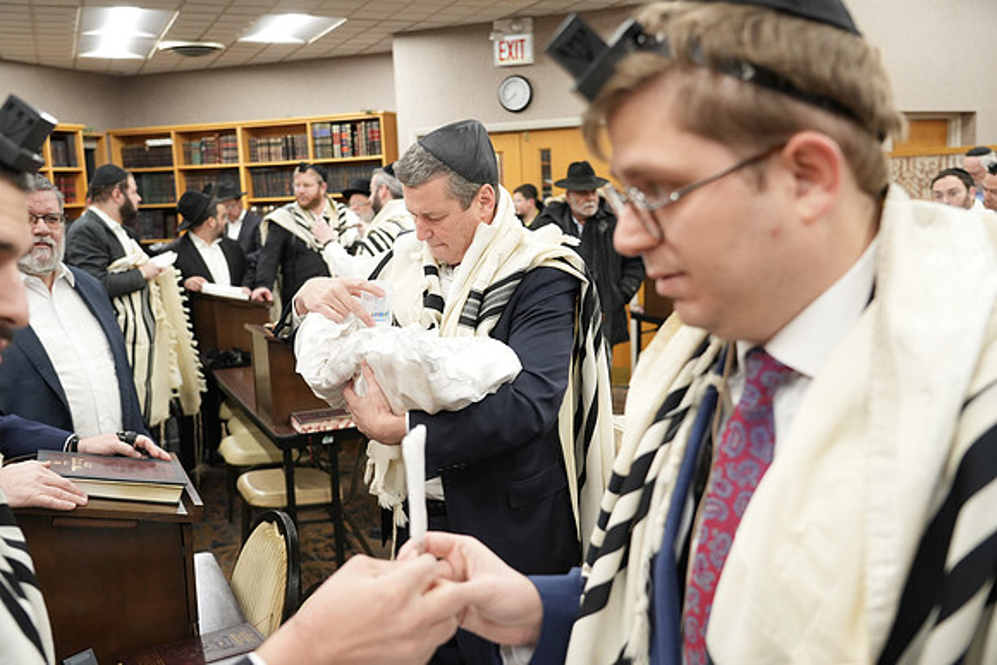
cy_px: 332
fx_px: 914
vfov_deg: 40.0
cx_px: 498
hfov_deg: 57.2
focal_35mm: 33
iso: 1600
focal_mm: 33
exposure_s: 1/100
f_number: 4
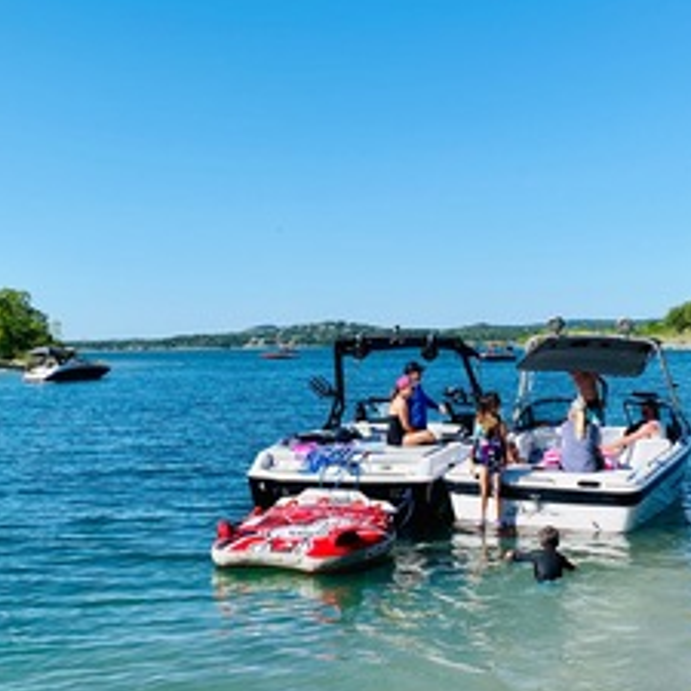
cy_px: 286
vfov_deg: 34.6
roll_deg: +1.0
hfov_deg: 34.6
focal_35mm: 49
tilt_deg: +3.8
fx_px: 1107
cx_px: 402
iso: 32
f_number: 1.8
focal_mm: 4.25
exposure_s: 1/2967
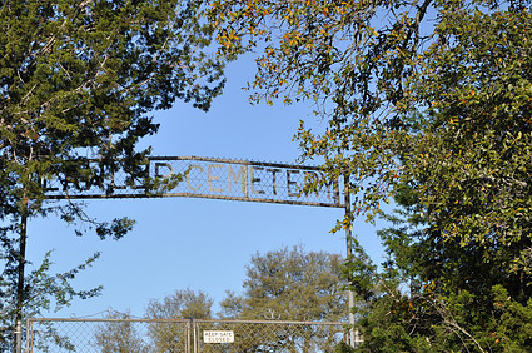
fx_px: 1874
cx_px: 199
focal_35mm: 127
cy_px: 236
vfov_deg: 10.8
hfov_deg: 16.1
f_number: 7.1
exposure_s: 1/200
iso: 200
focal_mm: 62
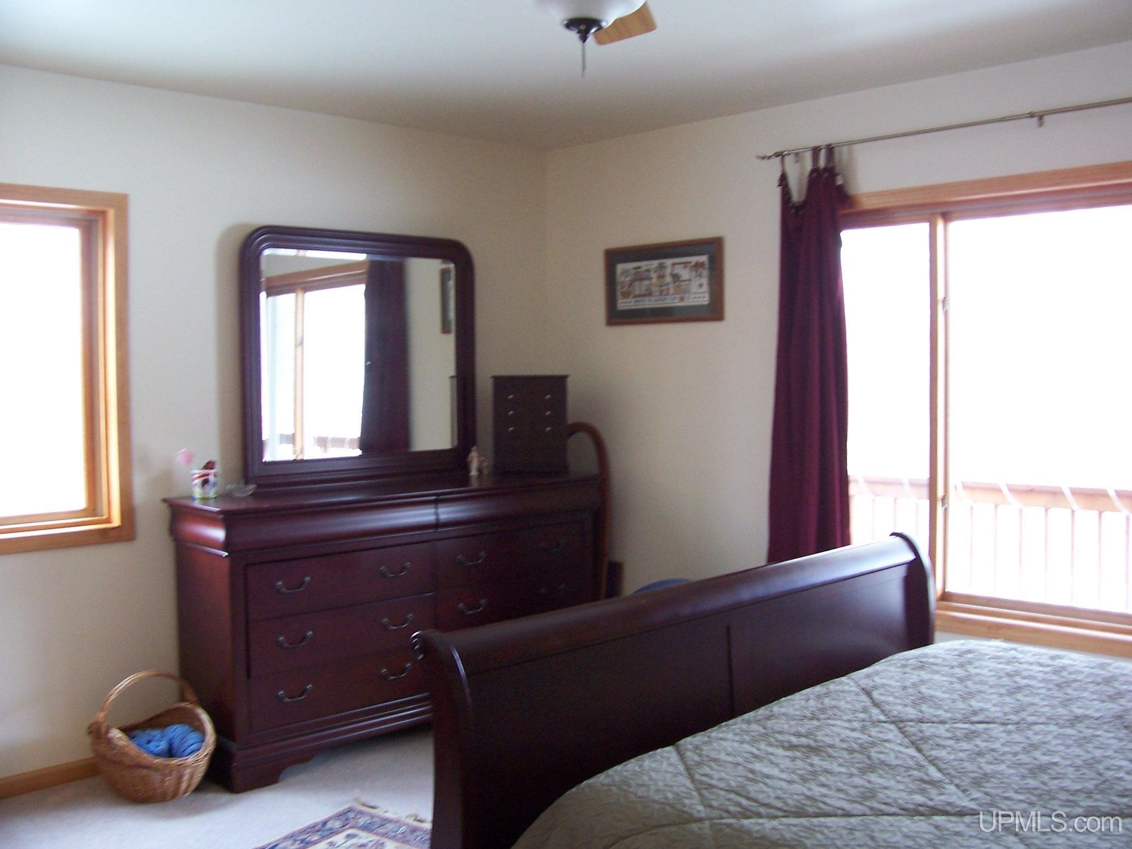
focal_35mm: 34
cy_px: 424
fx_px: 1112
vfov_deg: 41.8
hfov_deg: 54.0
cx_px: 566
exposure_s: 1/10
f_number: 2.7
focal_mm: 5.6
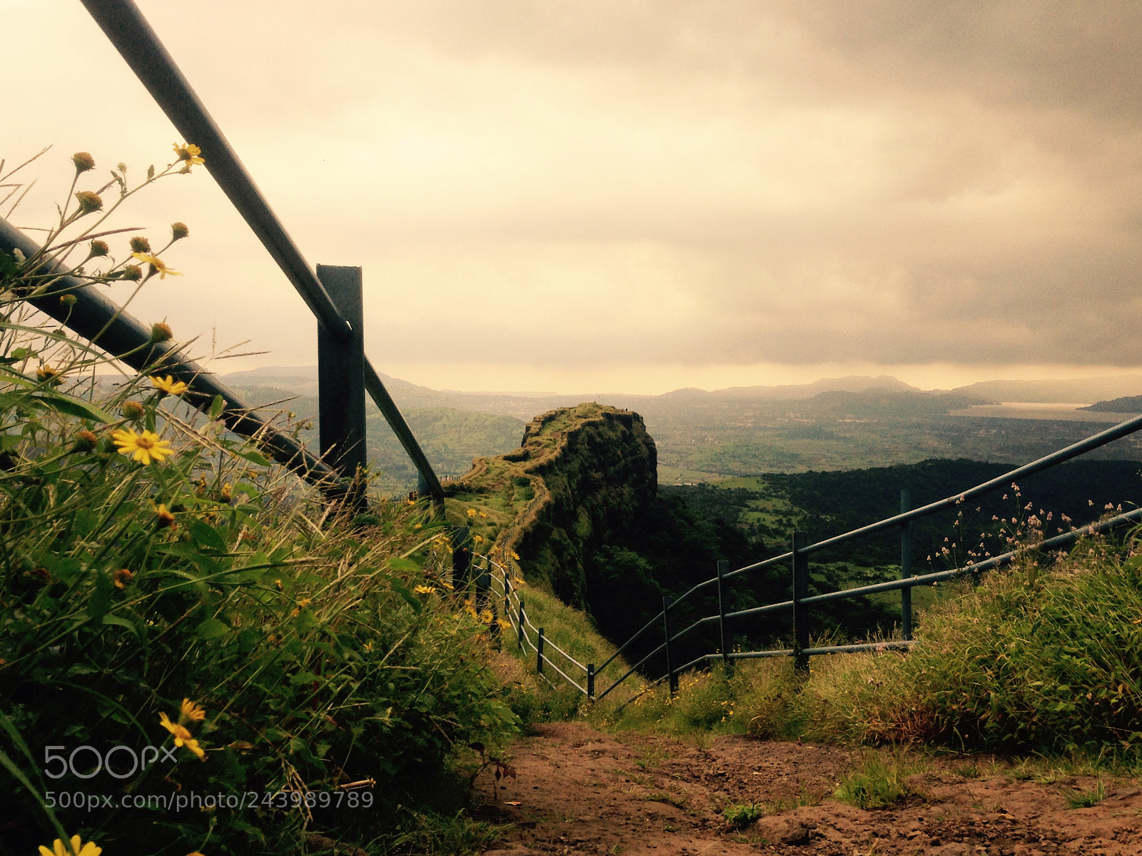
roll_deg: +3.6
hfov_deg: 55.4
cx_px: 571
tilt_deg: -1.7
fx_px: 1088
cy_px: 428
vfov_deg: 42.9
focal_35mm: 33
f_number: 2.4
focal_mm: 4.12
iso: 50
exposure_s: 1/151
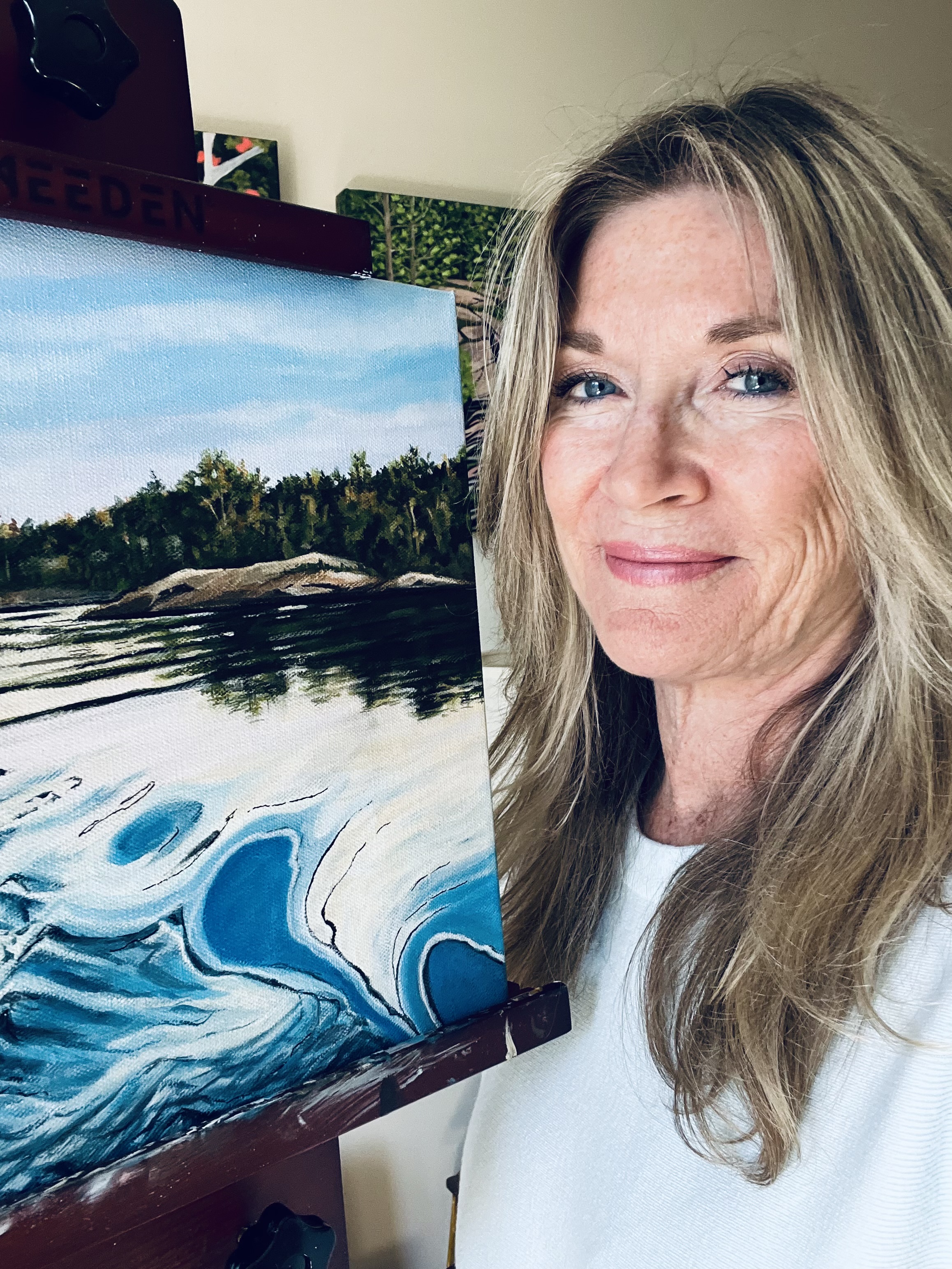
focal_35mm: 30
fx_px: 1100
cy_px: 634
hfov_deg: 46.8
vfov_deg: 60.0
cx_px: 476
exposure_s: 1/105
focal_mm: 2.71
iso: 100
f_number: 2.2
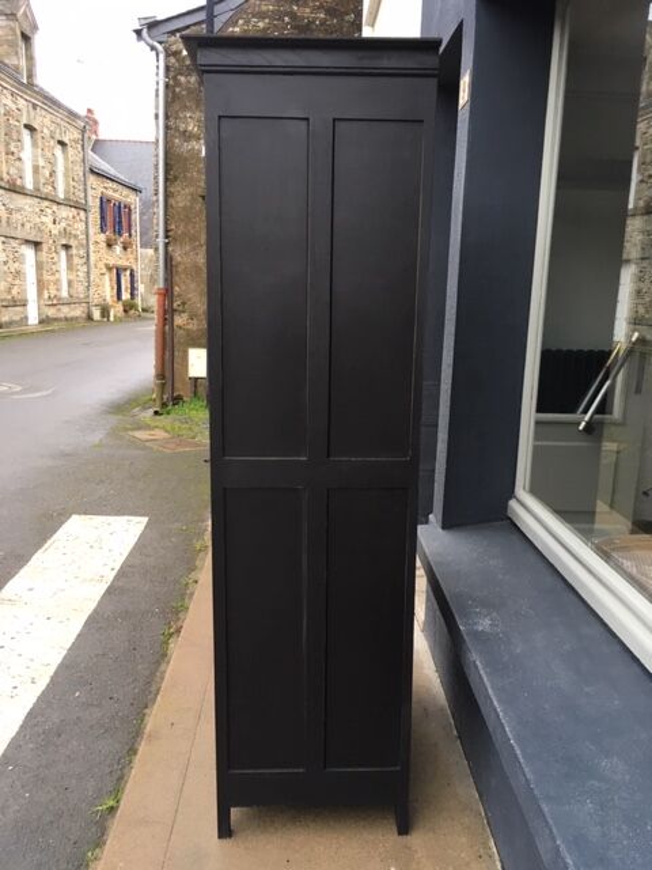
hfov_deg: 48.2
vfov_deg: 61.7
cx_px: 326
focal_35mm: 29
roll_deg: -3.8
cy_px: 435
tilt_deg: -10.1
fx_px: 728
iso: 50
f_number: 2.2
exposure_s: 1/33
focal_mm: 4.15
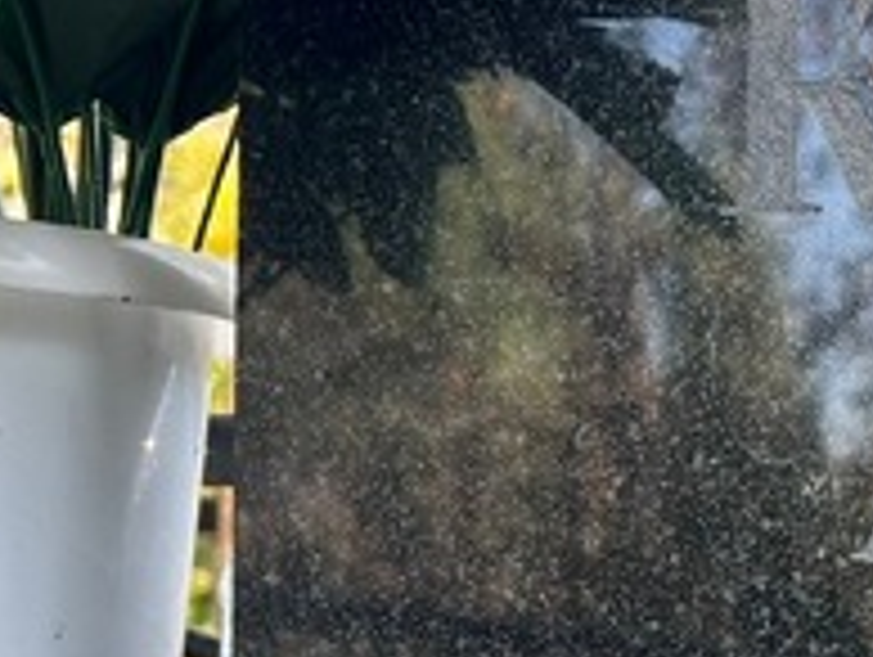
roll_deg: +0.6
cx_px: 1004
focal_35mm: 107
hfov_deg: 17.6
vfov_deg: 13.5
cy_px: 765
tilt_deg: -3.5
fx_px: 2702
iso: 32
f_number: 1.5
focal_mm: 5.7
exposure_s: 1/121
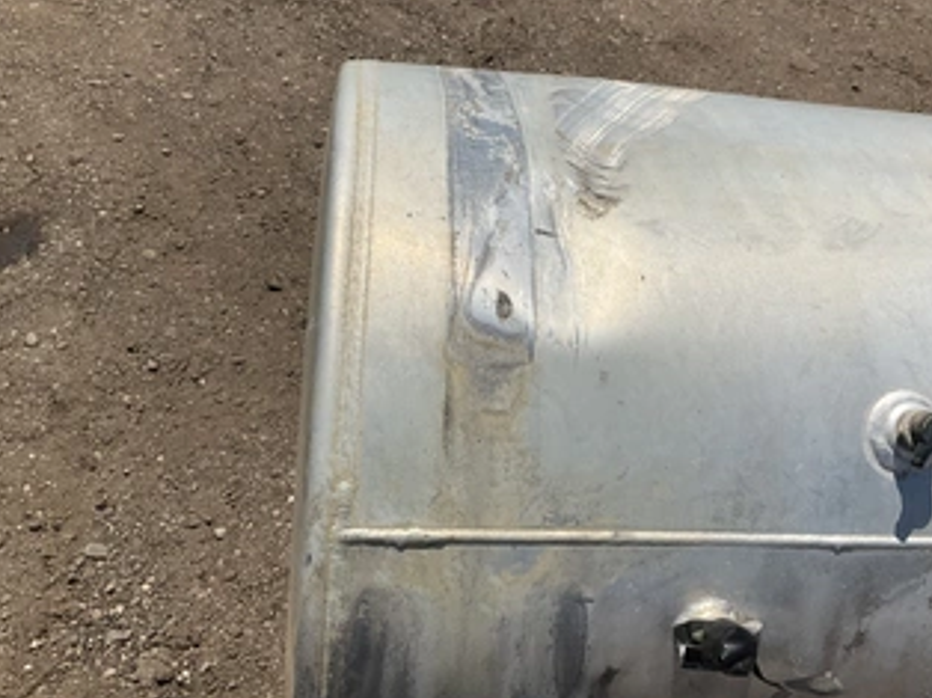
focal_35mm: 37
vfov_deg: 38.5
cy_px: 285
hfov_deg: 49.9
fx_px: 995
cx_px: 546
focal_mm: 3
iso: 25
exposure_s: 1/6536
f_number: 1.8
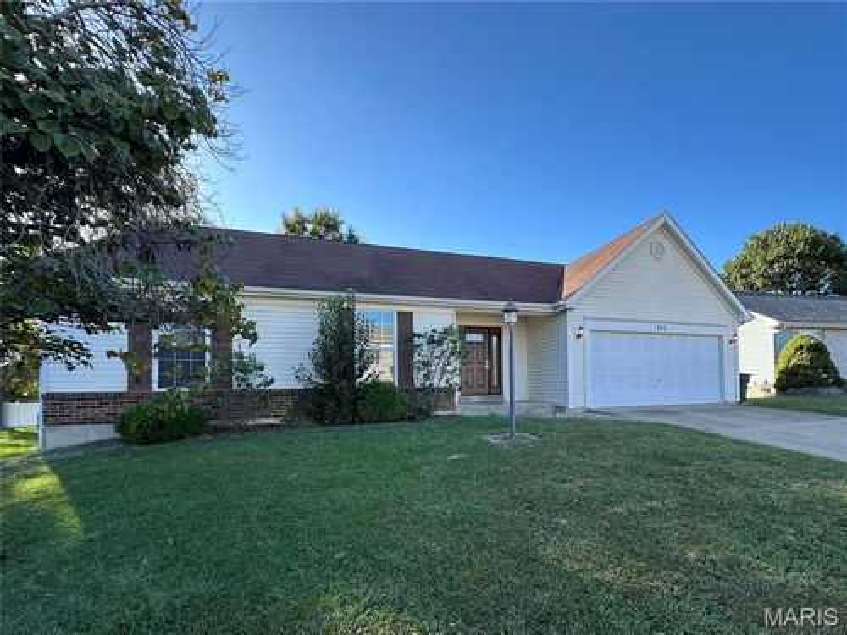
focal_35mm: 14
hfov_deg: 102.1
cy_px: 318
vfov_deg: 85.7
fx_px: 343
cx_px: 424
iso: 40
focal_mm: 2.22
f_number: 2.2
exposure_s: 1/491
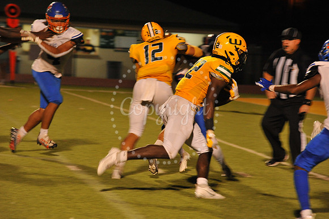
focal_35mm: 200
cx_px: 164
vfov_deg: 6.9
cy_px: 110
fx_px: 1827
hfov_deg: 10.3
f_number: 8
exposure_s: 1/160
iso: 3200
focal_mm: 200
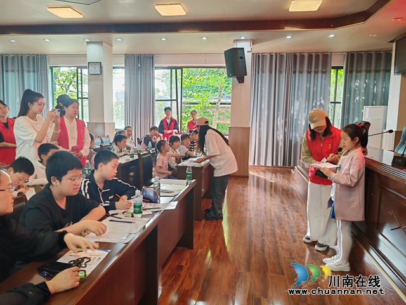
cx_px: 203
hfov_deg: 65.3
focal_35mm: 27
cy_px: 152
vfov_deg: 51.4
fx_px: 317
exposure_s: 1/50
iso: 320
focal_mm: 6.12
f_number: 1.9
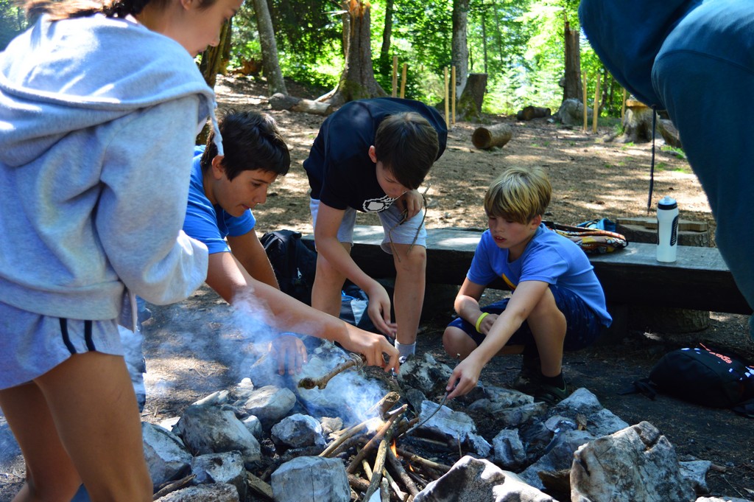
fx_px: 910
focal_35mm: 44
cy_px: 251
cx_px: 377
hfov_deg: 45.0
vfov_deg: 30.8
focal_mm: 29
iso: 400
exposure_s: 1/160
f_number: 4.2
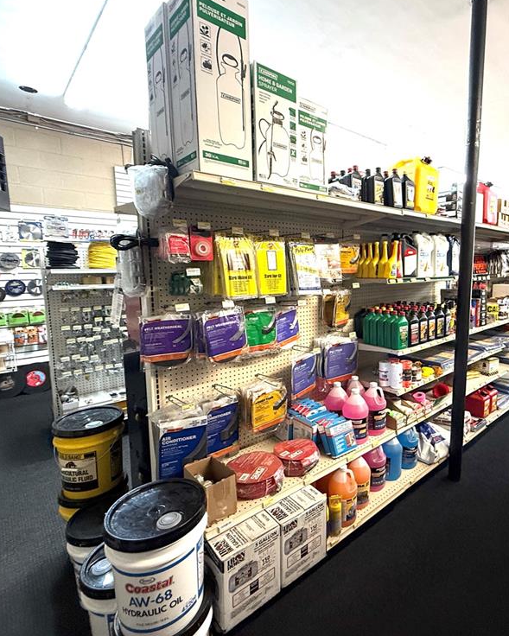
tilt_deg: -7.1
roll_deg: -0.1
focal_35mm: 19
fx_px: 358
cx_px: 338
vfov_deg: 83.2
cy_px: 305
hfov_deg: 68.9
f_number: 2.2
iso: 250
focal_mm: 2.22
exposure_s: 1/60
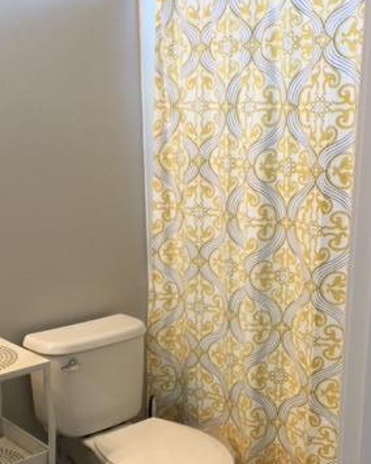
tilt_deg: -19.8
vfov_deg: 35.6
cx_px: 167
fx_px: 700
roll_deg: +1.3
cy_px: 363
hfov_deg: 29.7
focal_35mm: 51
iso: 50
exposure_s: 1/30
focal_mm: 4.15
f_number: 2.2
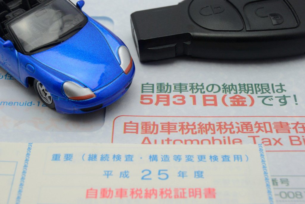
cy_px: 102
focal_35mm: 68
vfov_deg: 20.2
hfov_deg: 29.8
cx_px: 152
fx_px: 572
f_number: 14
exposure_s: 1/2.5
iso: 100
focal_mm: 45
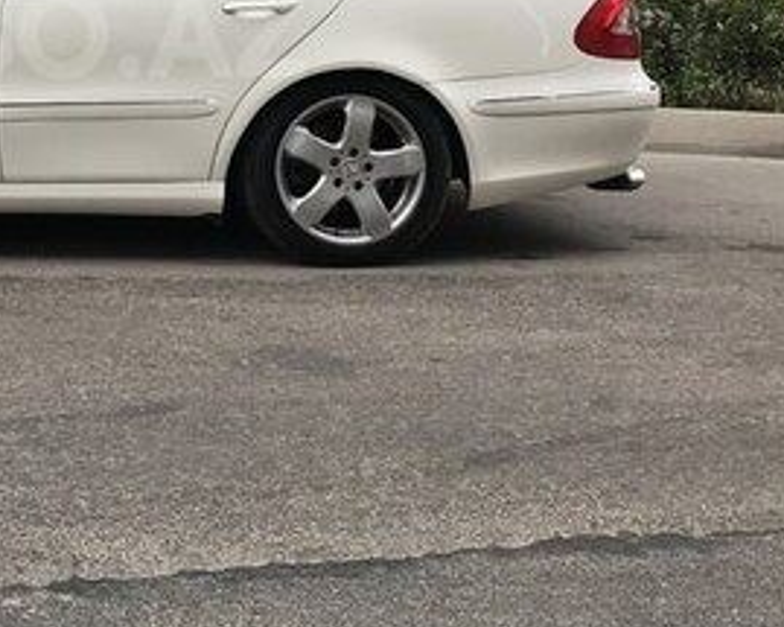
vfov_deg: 22.1
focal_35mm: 67
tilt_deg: -0.3
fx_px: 1554
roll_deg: +0.4
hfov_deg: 26.8
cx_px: 6
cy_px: 34
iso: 25
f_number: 1.8
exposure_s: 1/100
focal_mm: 3.99
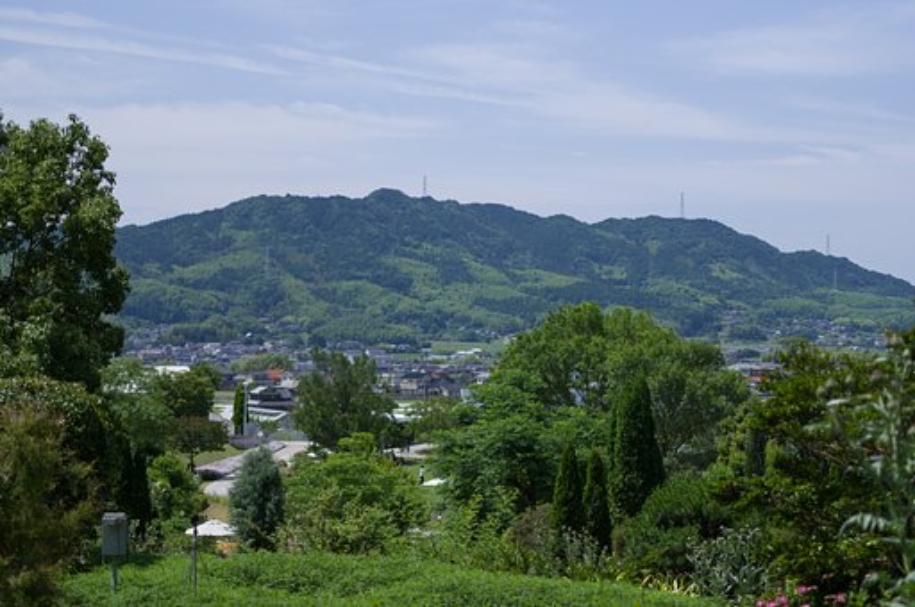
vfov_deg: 18.1
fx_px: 1904
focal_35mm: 75
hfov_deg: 27.0
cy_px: 304
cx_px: 458
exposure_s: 1/5000
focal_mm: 50
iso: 100
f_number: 1.8
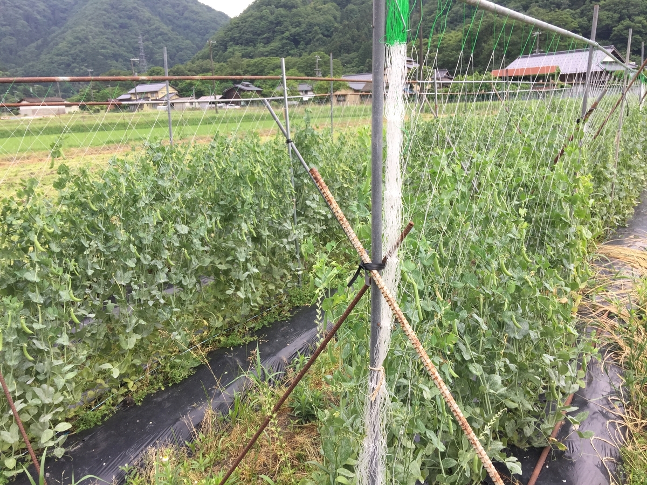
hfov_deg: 61.7
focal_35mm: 29
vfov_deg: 48.2
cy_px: 242
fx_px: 542
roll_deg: +3.0
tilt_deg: -13.1
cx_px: 324
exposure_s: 1/120
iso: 32
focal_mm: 4.15
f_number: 2.2
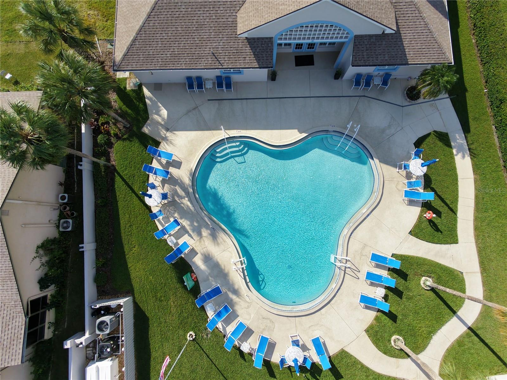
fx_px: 234
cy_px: 190
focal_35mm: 16
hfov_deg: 94.5
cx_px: 254
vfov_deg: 78.1
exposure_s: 1/800
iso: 100
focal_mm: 3.05
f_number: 2.2
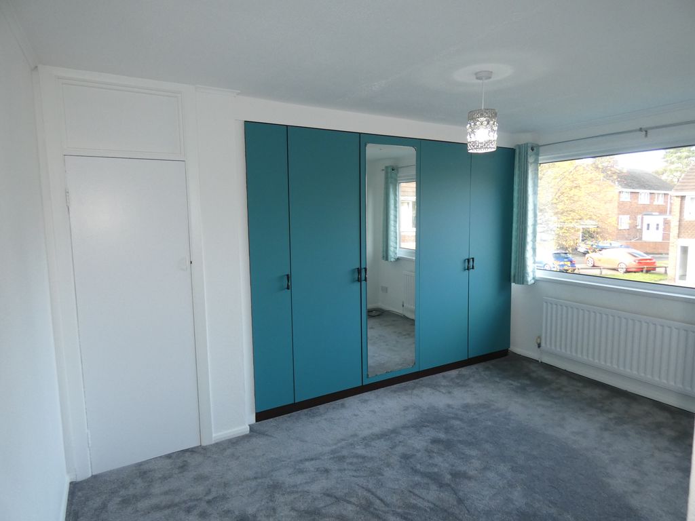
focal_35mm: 20
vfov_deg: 66.0
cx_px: 348
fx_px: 402
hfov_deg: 81.7
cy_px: 260
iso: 200
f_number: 2.8
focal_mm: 3.6
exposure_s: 1/60
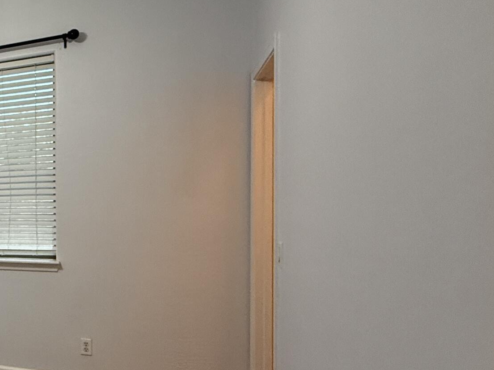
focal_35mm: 38
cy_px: 224
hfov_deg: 33.9
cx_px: -160
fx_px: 542
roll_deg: +1.4
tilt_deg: -2.2
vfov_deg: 37.6
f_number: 2.2
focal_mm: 2.22
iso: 200
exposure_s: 1/60
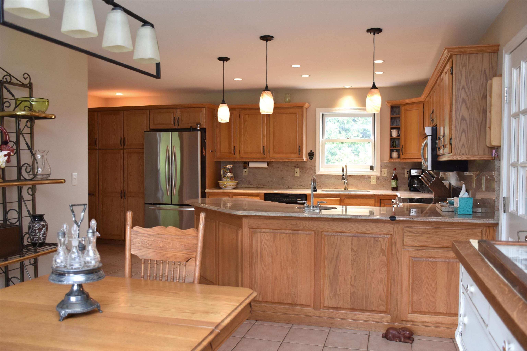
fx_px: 439
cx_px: 264
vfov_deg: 43.6
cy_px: 176
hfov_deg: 61.9
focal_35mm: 30
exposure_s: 1/60
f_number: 4
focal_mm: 20
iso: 1000
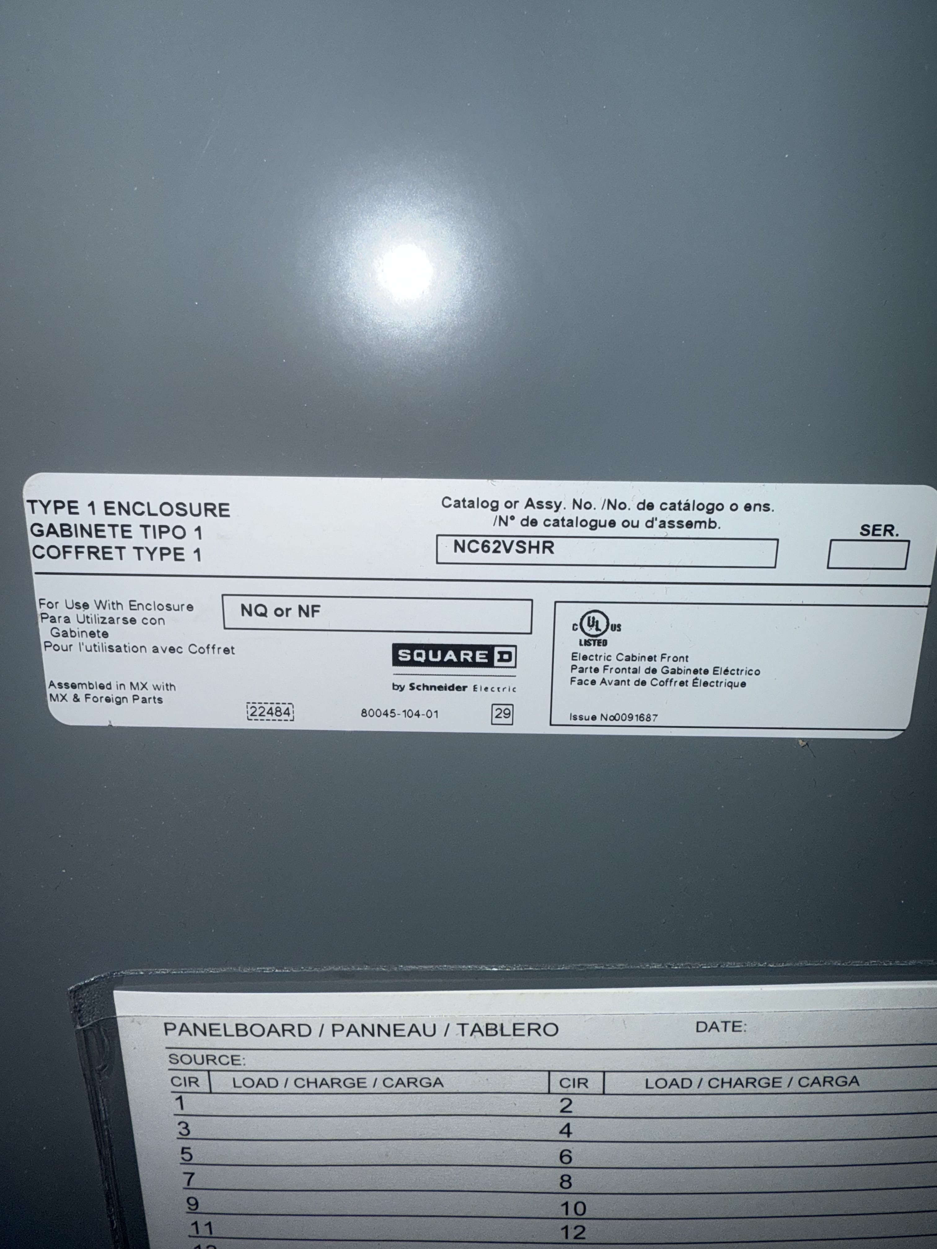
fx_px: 866
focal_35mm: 24
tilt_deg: -14.8
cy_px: 624
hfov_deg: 56.8
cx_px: 468
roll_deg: +3.1
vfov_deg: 71.6
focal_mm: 2.22
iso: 12
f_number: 2.2
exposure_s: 1/130
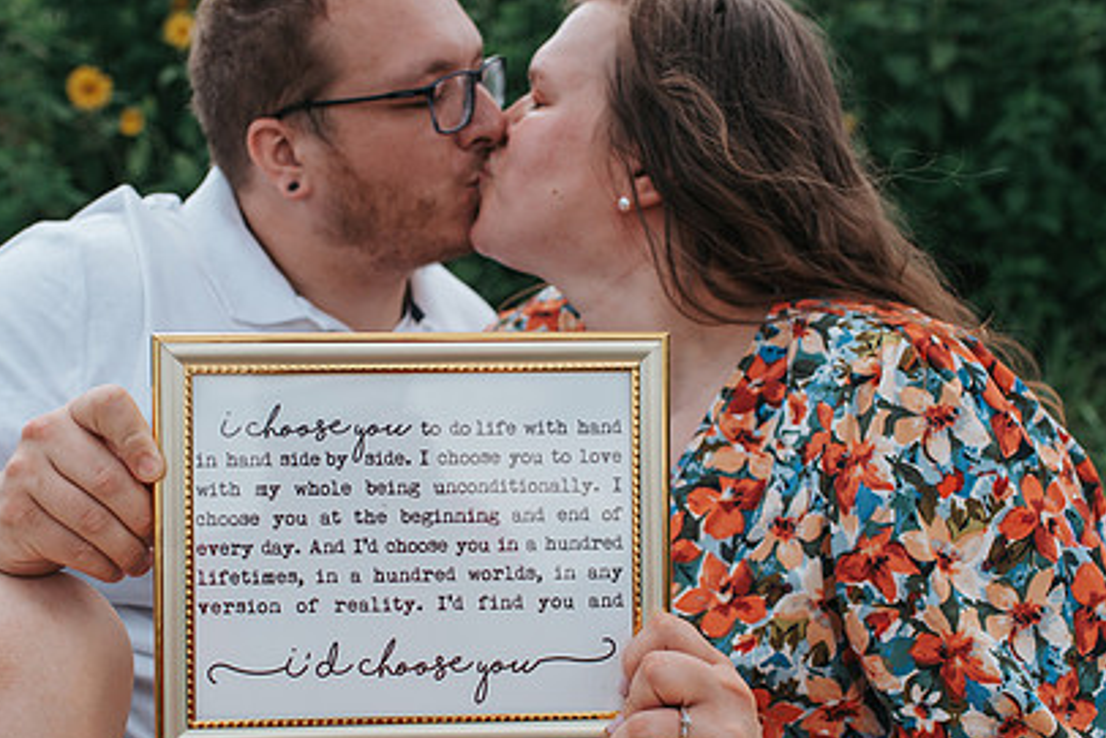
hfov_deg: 39.4
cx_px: 441
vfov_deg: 26.9
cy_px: 475
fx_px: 1537
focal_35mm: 50
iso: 100
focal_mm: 35
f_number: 3.2
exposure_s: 1/1000
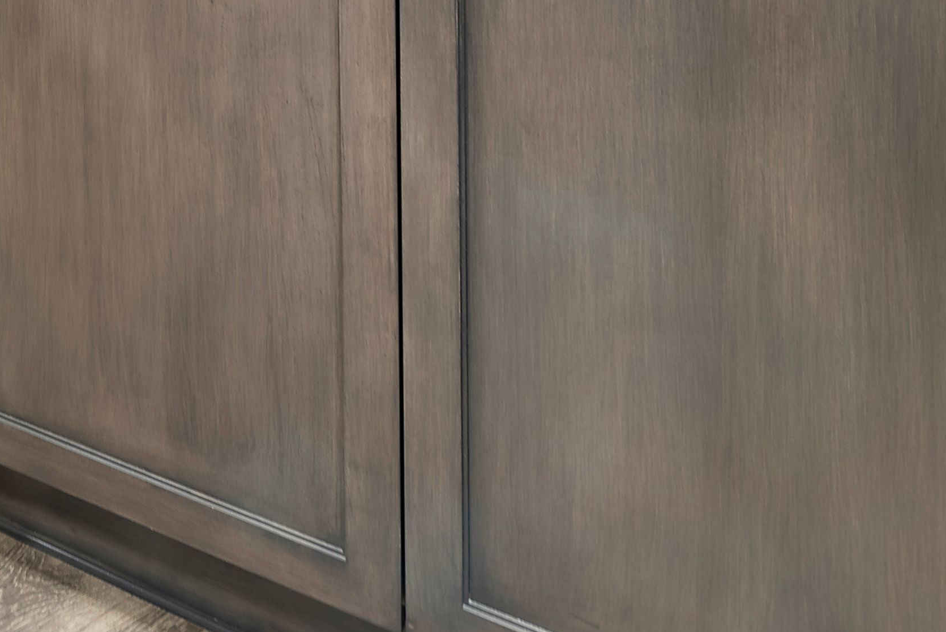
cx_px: -311
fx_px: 1420
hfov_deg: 29.2
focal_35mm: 54
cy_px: -381
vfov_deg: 20.5
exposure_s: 6
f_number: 7.1
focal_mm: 15
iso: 125
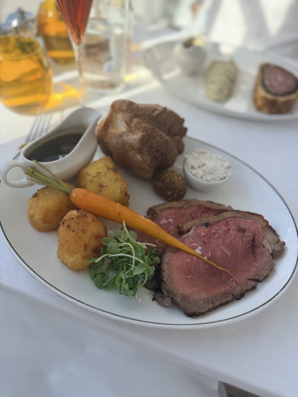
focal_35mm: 24
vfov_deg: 71.6
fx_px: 275
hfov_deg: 56.8
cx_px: 149
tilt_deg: -48.7
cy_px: 198
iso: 100
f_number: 1.78
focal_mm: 6.76
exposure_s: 1/1437
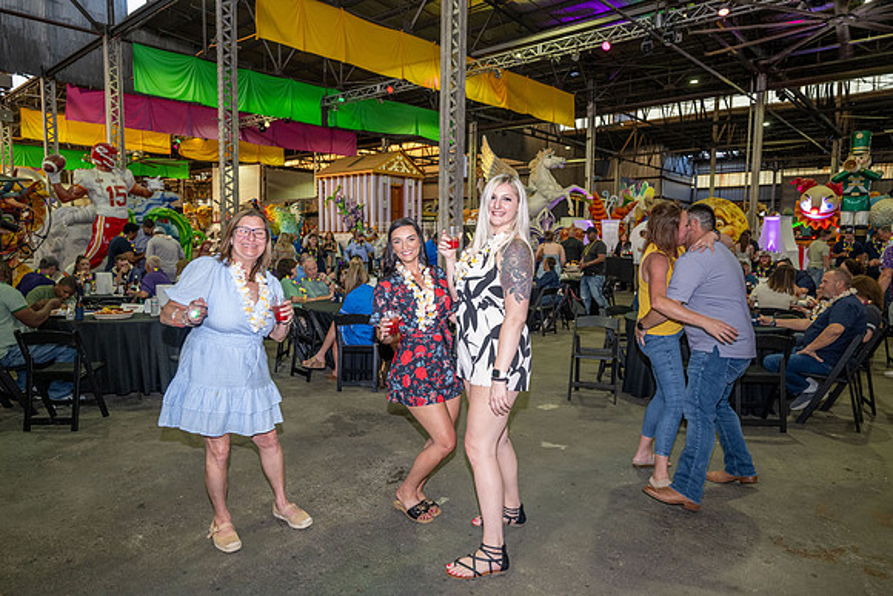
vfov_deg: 56.2
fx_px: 558
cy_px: 298
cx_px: 446
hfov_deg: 77.3
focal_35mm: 22
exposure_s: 1/100
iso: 1250
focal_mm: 22.5
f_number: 4
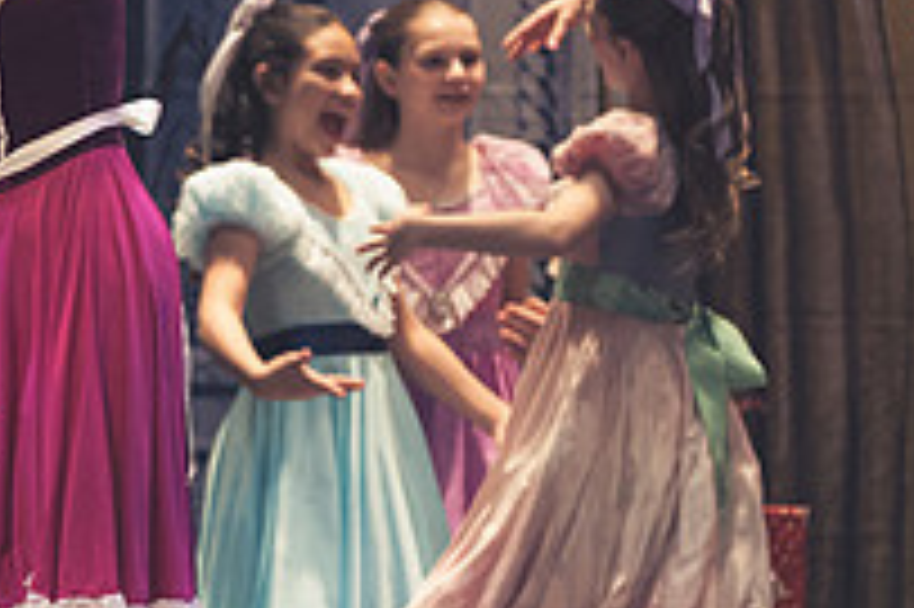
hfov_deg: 2.4
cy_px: 261
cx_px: 158
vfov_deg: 1.6
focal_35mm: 856
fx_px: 21715
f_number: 2.8
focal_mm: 200
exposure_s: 1/320
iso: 900
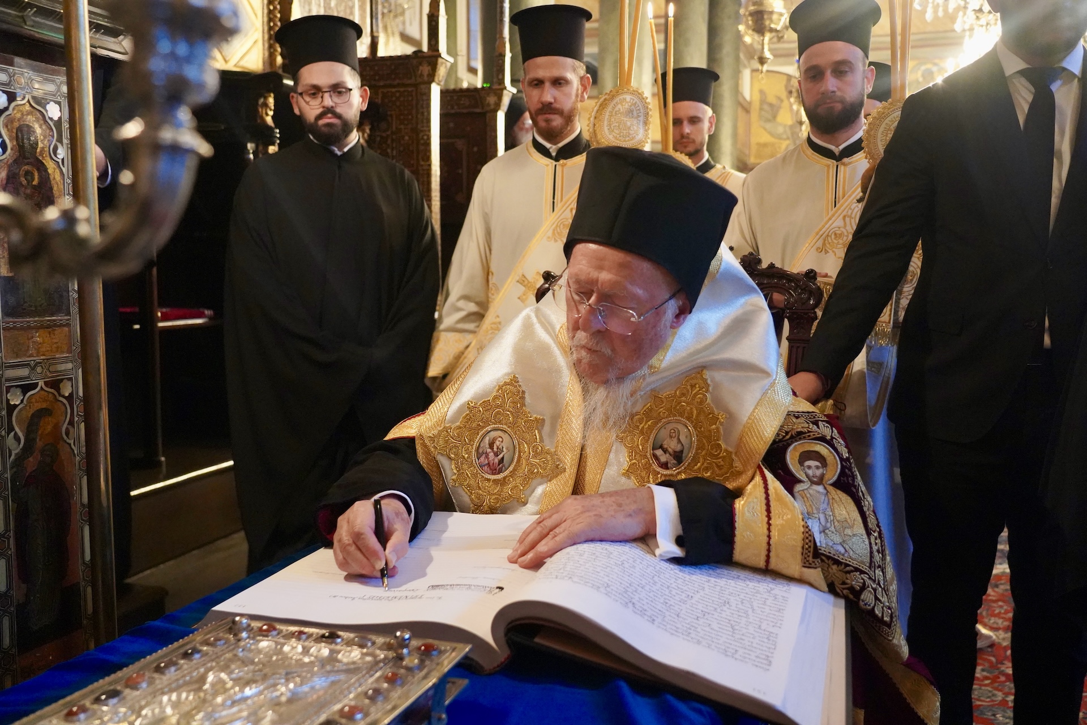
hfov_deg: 61.9
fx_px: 906
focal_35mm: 30
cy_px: 362
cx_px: 544
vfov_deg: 43.6
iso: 10000
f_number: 4
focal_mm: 30
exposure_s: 1/160
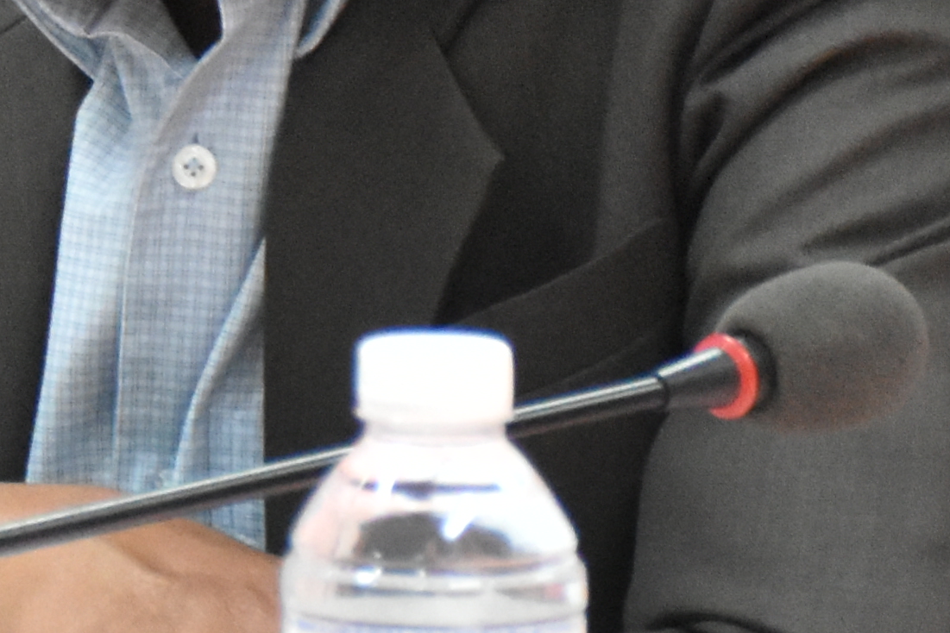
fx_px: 11214
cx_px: -1312
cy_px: -165
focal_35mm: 425
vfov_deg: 3.2
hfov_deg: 4.7
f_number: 5
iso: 2500
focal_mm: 52
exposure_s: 1/100
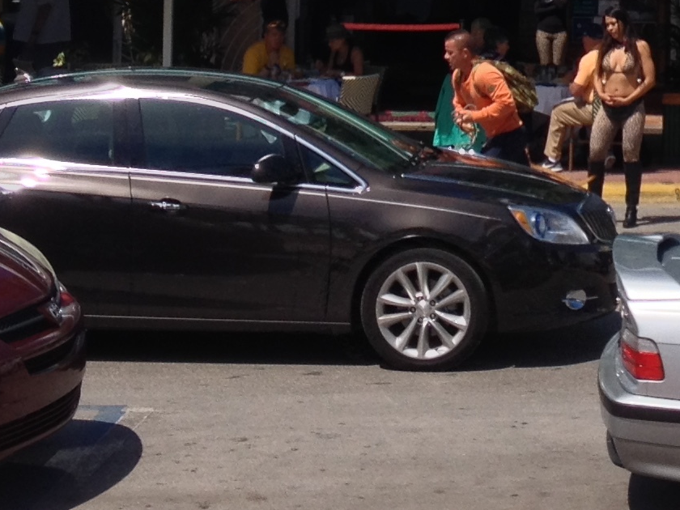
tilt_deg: +0.7
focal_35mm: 136
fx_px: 2672
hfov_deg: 14.3
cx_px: 631
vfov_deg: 10.5
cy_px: -262
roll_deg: -0.1
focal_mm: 4.28
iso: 50
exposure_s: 1/1972
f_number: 2.4
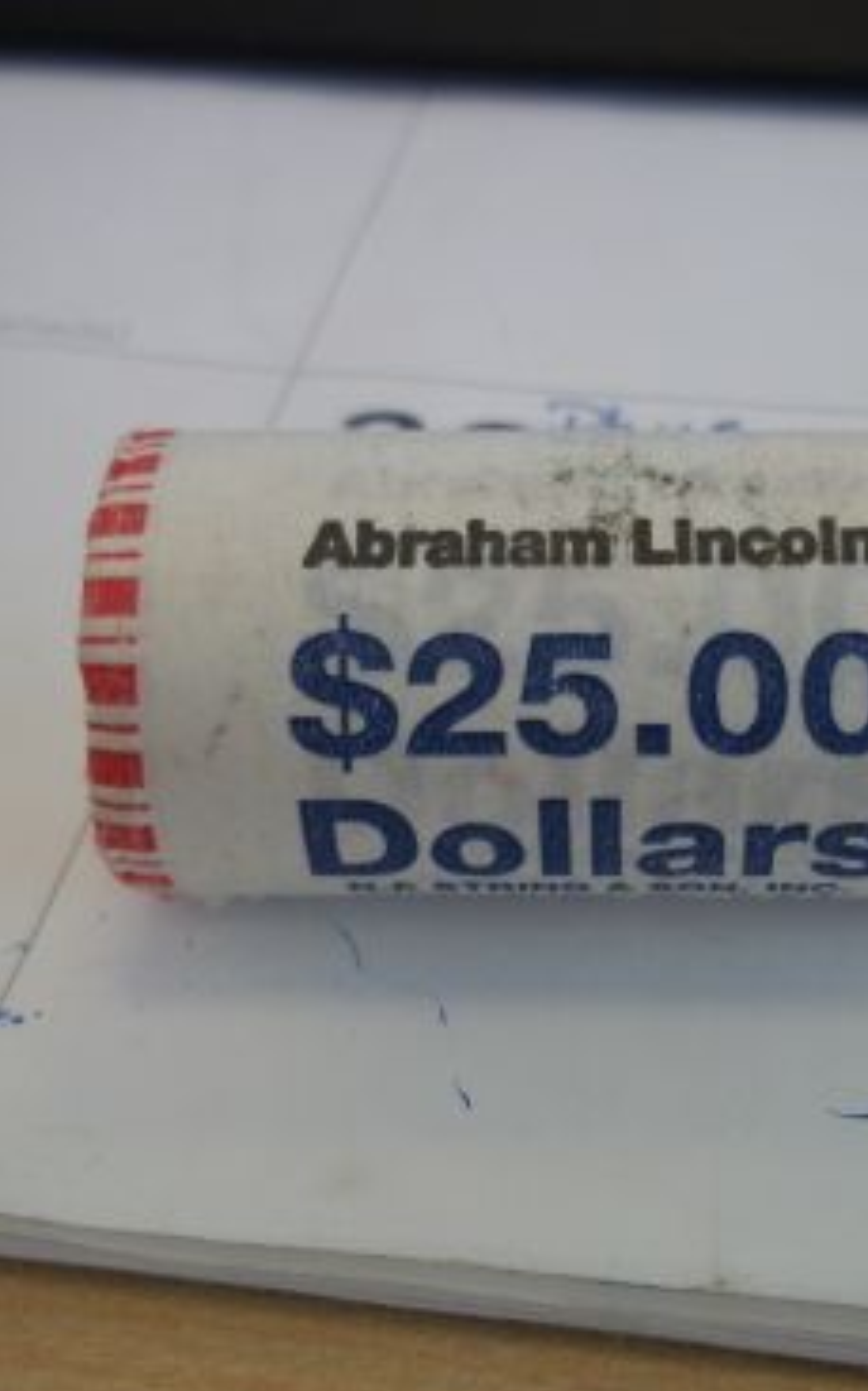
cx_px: 576
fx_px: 1970
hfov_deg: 24.7
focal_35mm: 52
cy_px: 707
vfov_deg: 38.9
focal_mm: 6.5
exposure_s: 1/80
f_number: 3.1
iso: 80
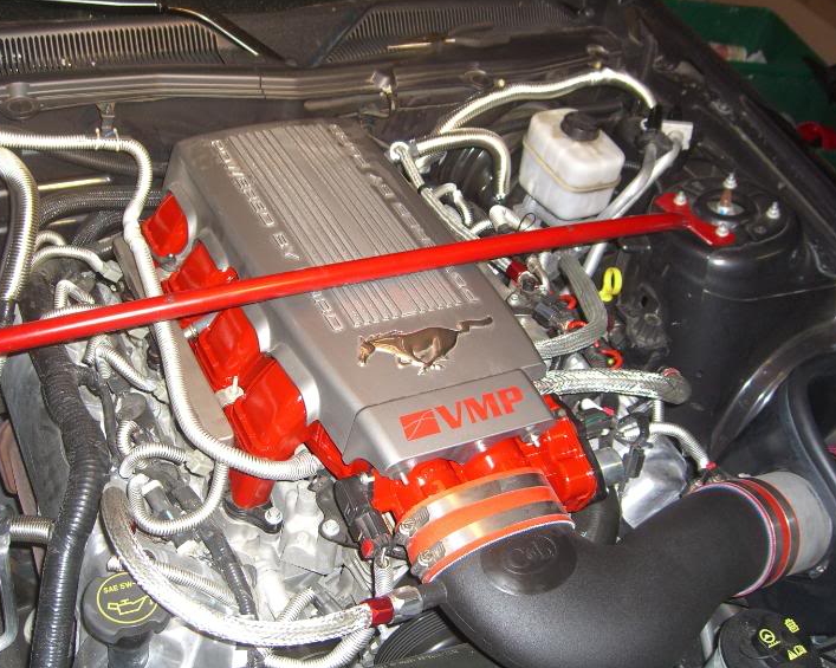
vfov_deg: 35.7
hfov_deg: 43.8
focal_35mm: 42
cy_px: 324
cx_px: 380
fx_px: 1039
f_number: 2.8
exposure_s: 1/60
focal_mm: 7.9
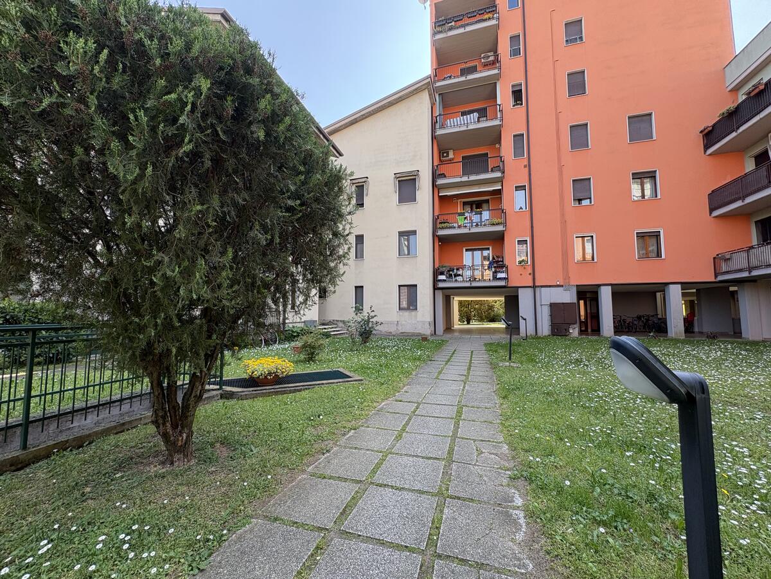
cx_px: 386
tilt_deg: +4.5
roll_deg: +0.3
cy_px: 290
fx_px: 312
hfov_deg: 102.1
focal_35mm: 14
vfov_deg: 85.7
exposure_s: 1/253
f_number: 2.2
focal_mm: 2.22
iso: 40
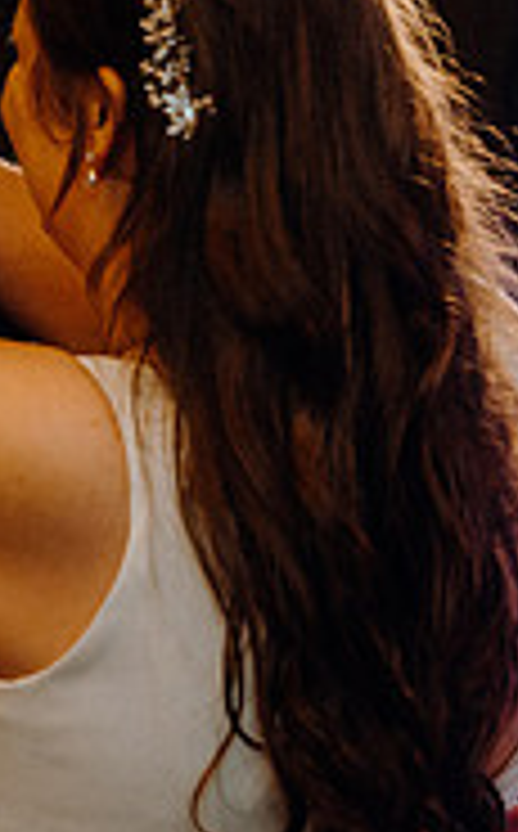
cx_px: 63
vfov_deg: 9.4
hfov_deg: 5.8
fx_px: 5079
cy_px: 452
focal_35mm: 224
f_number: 3.5
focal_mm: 70
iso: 2500
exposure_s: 1/160
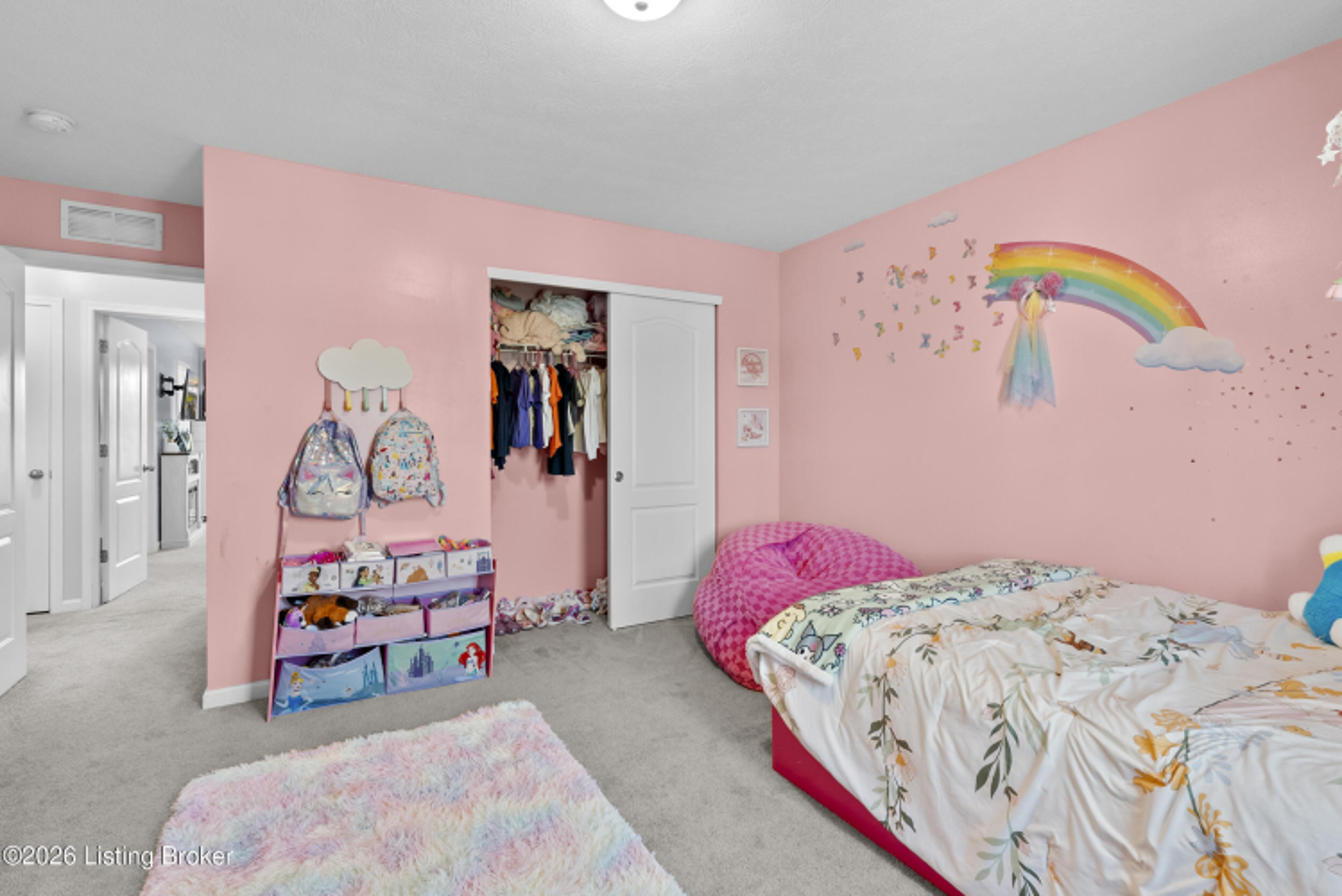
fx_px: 597
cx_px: 671
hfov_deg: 96.7
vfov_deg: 73.8
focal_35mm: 16
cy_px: 448
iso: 800
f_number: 11
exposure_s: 1/2
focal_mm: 16
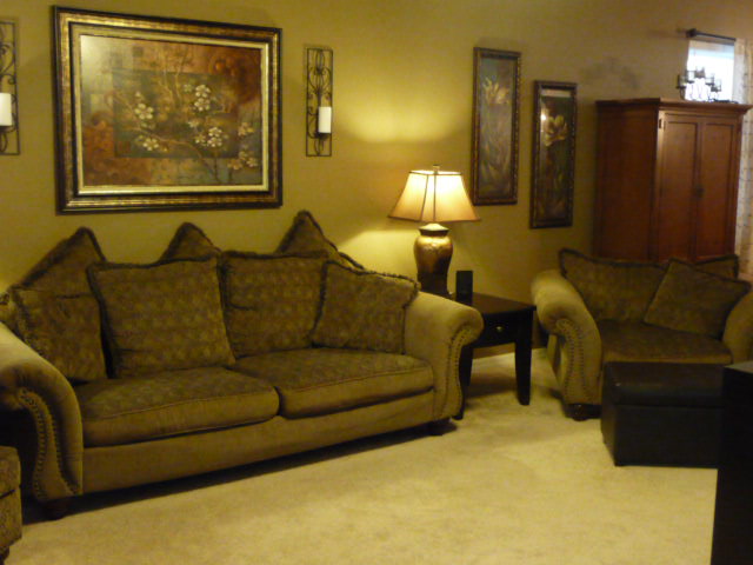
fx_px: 870
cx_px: 376
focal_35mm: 40
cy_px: 282
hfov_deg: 46.8
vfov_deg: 36.0
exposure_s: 1/15
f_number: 3.3
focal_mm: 4.7
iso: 800
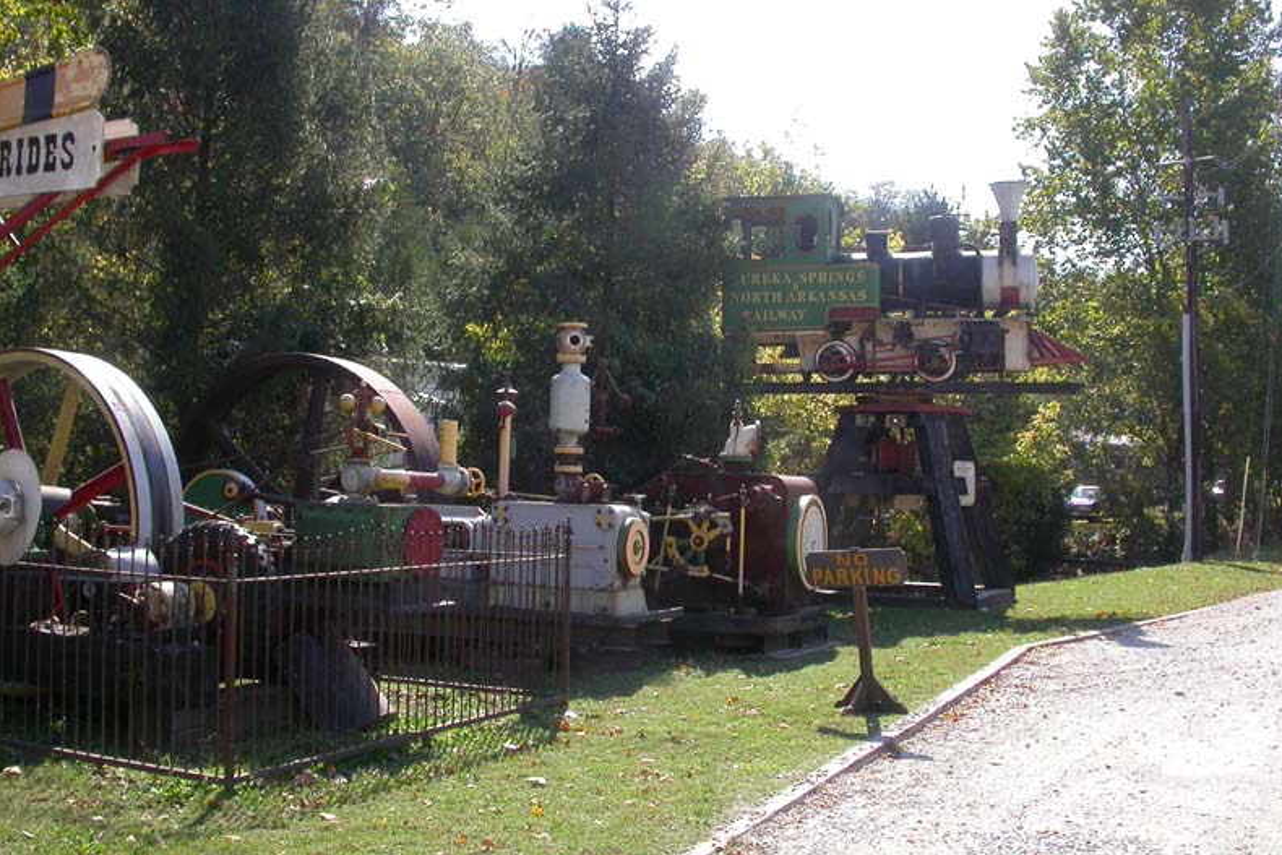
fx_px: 1425
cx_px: 647
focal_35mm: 40
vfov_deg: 33.4
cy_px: 396
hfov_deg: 48.4
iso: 100
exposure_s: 1/195
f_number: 6
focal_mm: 7.85
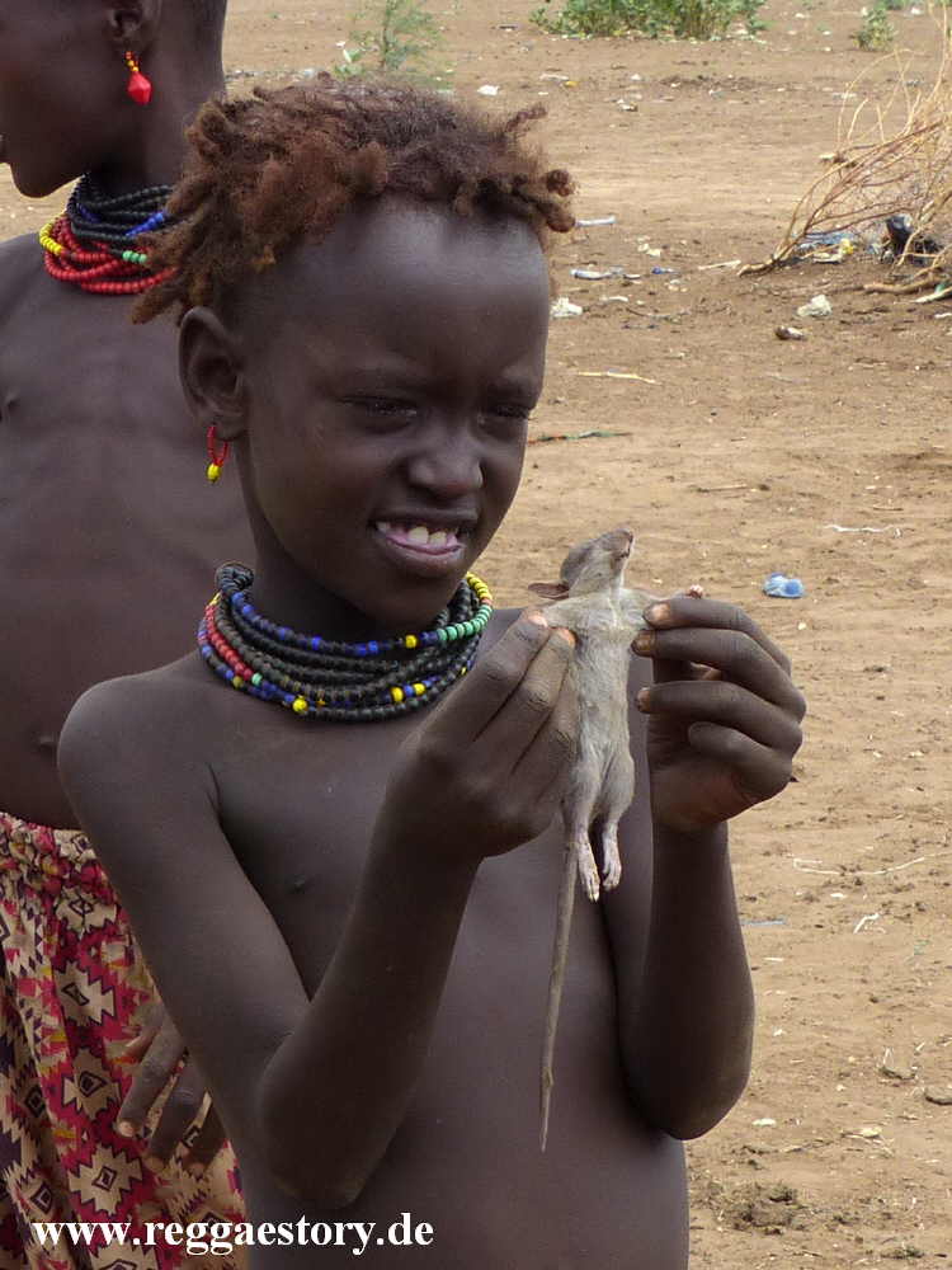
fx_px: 1540
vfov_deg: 44.8
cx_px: 476
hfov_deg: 34.3
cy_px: 635
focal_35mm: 42
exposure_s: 1/640
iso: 100
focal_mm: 7.6
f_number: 4
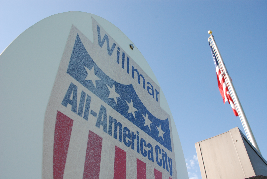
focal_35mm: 30
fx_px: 223
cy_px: 90
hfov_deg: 61.8
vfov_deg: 43.8
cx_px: 134
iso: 400
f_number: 9
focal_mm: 20
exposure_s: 1/320
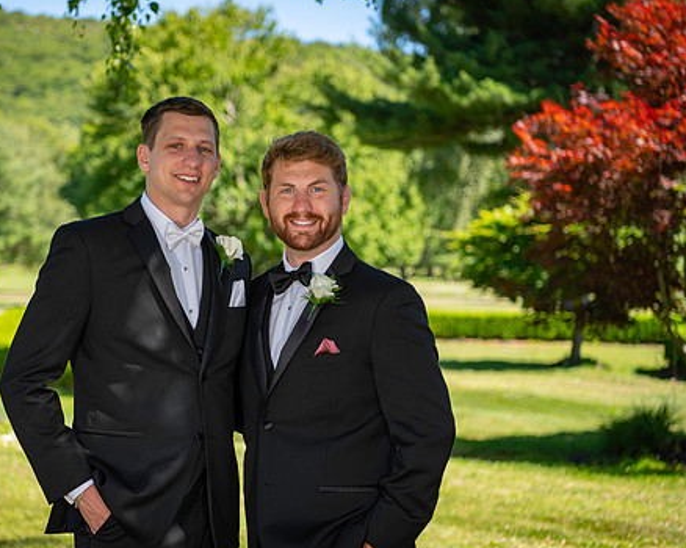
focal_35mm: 77
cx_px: 268
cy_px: 287
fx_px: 1563
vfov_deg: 19.9
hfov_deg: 24.7
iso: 100
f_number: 3.2
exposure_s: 1/800
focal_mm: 62
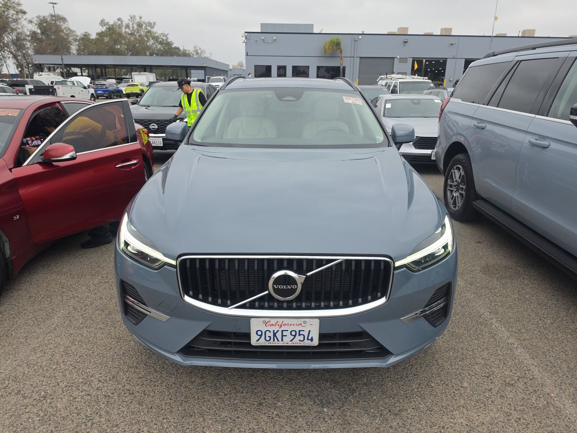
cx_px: 288
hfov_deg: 73.9
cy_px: 216
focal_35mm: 23
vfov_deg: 58.9
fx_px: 383
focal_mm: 6.5
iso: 63
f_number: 1.4
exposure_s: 1/1909
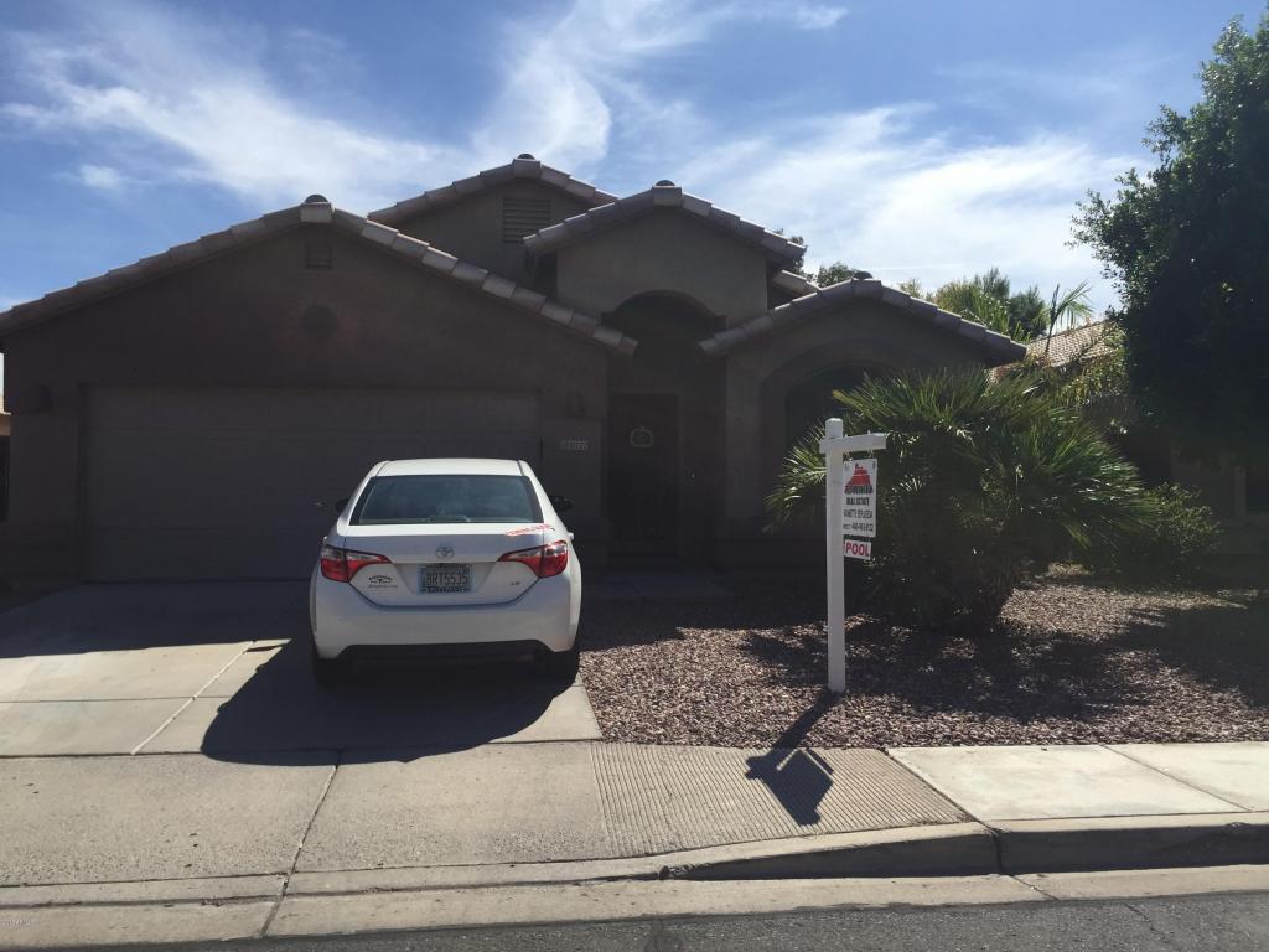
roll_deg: -0.8
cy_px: 476
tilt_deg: -0.3
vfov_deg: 48.2
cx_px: 634
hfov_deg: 61.7
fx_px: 1063
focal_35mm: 29
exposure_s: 1/2825
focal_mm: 4.15
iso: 32
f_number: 2.2
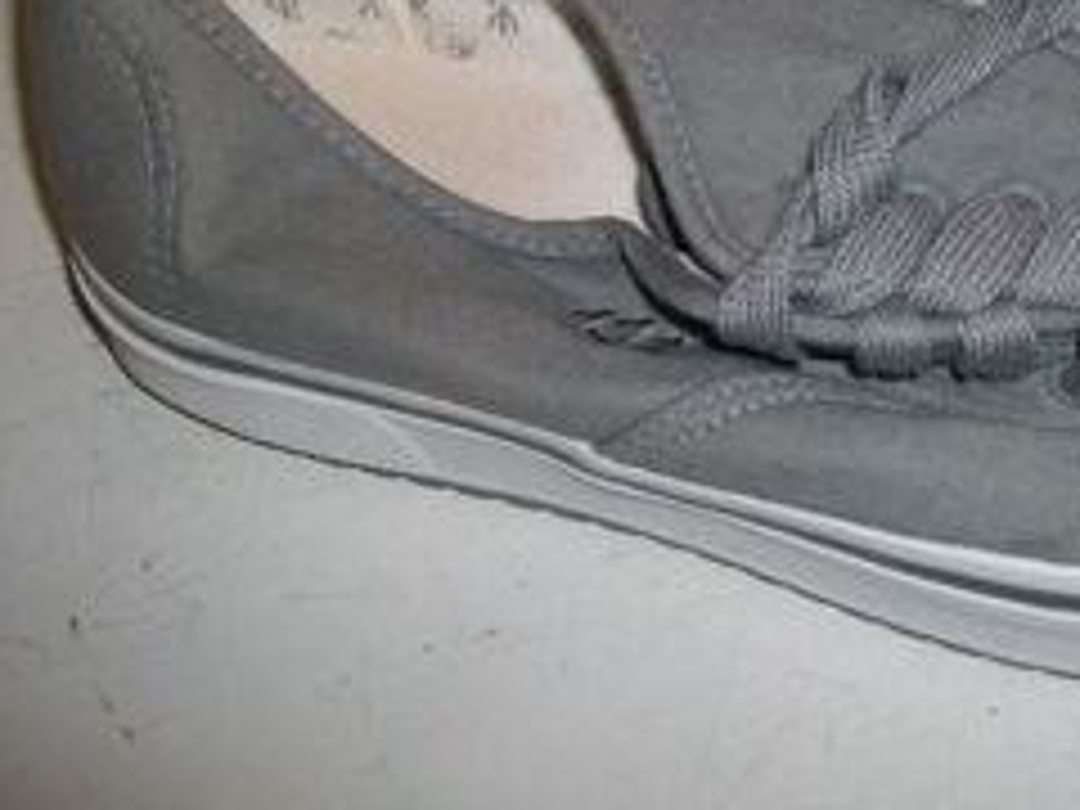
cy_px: 72
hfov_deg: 28.7
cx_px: 1035
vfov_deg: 22.3
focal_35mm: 64
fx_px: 1997
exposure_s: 1/40
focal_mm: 5.7
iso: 80
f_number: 2.9
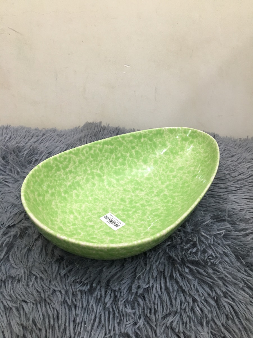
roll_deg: -3.1
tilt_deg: -30.0
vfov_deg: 61.7
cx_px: 126
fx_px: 283
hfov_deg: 48.2
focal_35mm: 29
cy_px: 169
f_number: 2.2
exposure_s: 1/33
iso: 125
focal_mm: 4.15
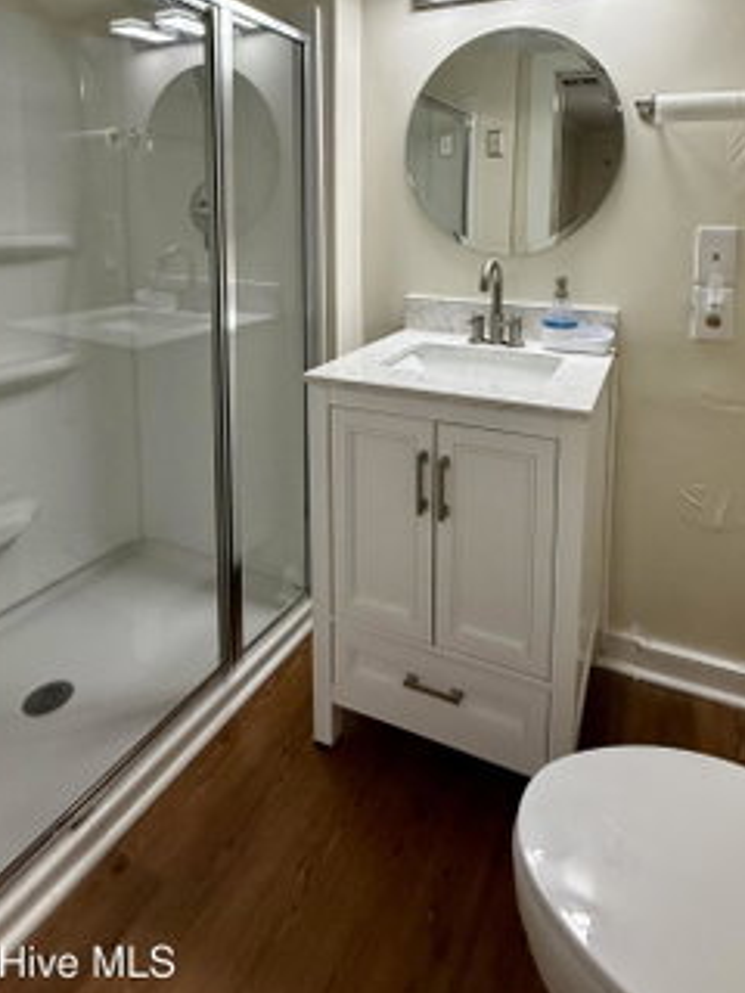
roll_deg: -0.9
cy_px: 285
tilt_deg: -9.5
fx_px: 603
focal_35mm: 21
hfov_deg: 63.3
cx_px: 416
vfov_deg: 74.9
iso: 160
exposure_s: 1/120
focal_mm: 2.22
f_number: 2.2
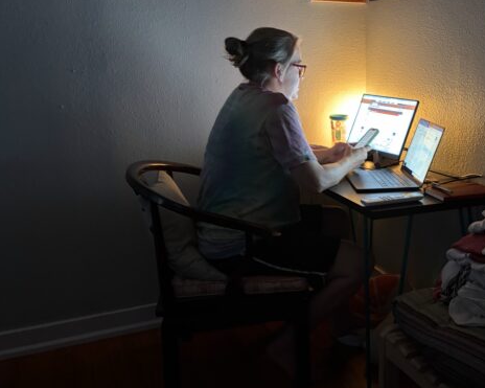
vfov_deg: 35.7
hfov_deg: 41.6
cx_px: 399
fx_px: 603
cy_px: 196
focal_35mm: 42
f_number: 1.6
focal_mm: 5.96
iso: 640
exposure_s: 1/30
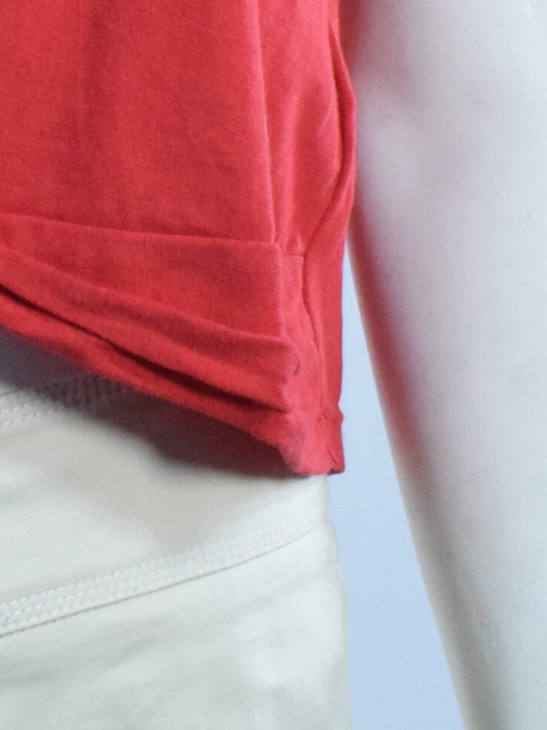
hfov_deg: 8.1
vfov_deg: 10.7
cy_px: -279
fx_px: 3793
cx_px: -220
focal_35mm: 180
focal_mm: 30
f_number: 11
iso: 3200
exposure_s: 1/250
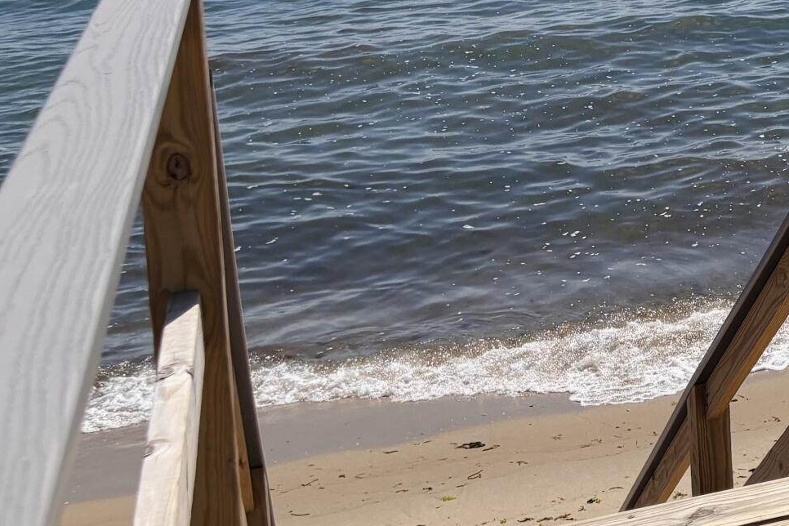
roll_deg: +0.8
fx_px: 1841
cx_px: 1177
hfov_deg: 20.7
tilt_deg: -10.2
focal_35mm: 84
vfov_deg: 15.8
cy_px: -51
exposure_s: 1/8333
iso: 50
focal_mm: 5.96
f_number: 1.6
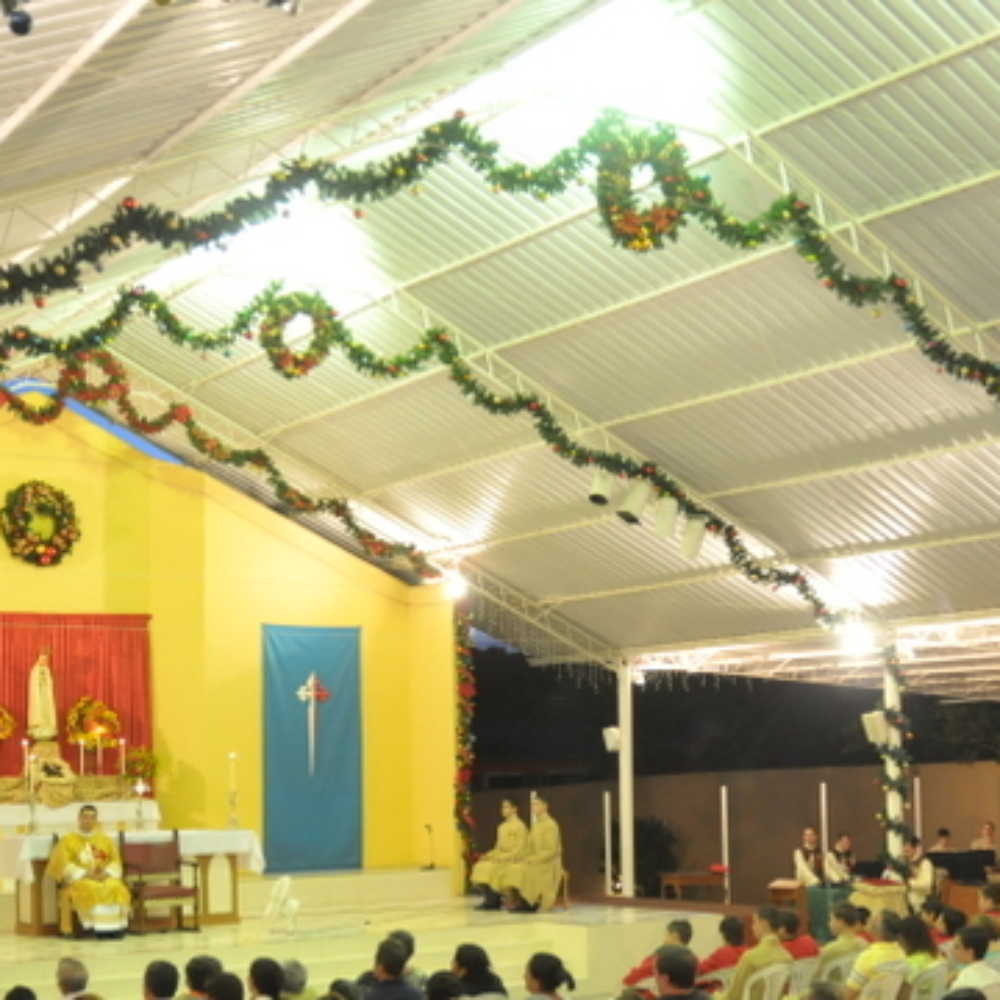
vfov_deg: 33.2
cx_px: 614
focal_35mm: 51
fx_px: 1667
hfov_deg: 33.3
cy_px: 647
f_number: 3.5
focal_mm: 18
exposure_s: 1/10
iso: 800
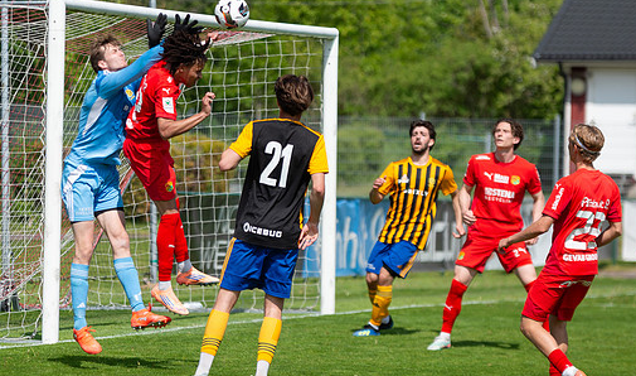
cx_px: 176
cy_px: 117
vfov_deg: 4.8
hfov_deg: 8.2
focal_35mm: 260
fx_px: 4437
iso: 100
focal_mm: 150
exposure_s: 1/2000
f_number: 3.2
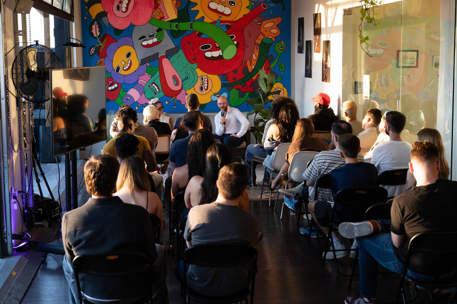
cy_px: 152
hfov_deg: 33.4
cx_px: 228
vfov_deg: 22.6
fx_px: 762
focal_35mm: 60
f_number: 5.6
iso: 400
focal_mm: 60
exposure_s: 1/200
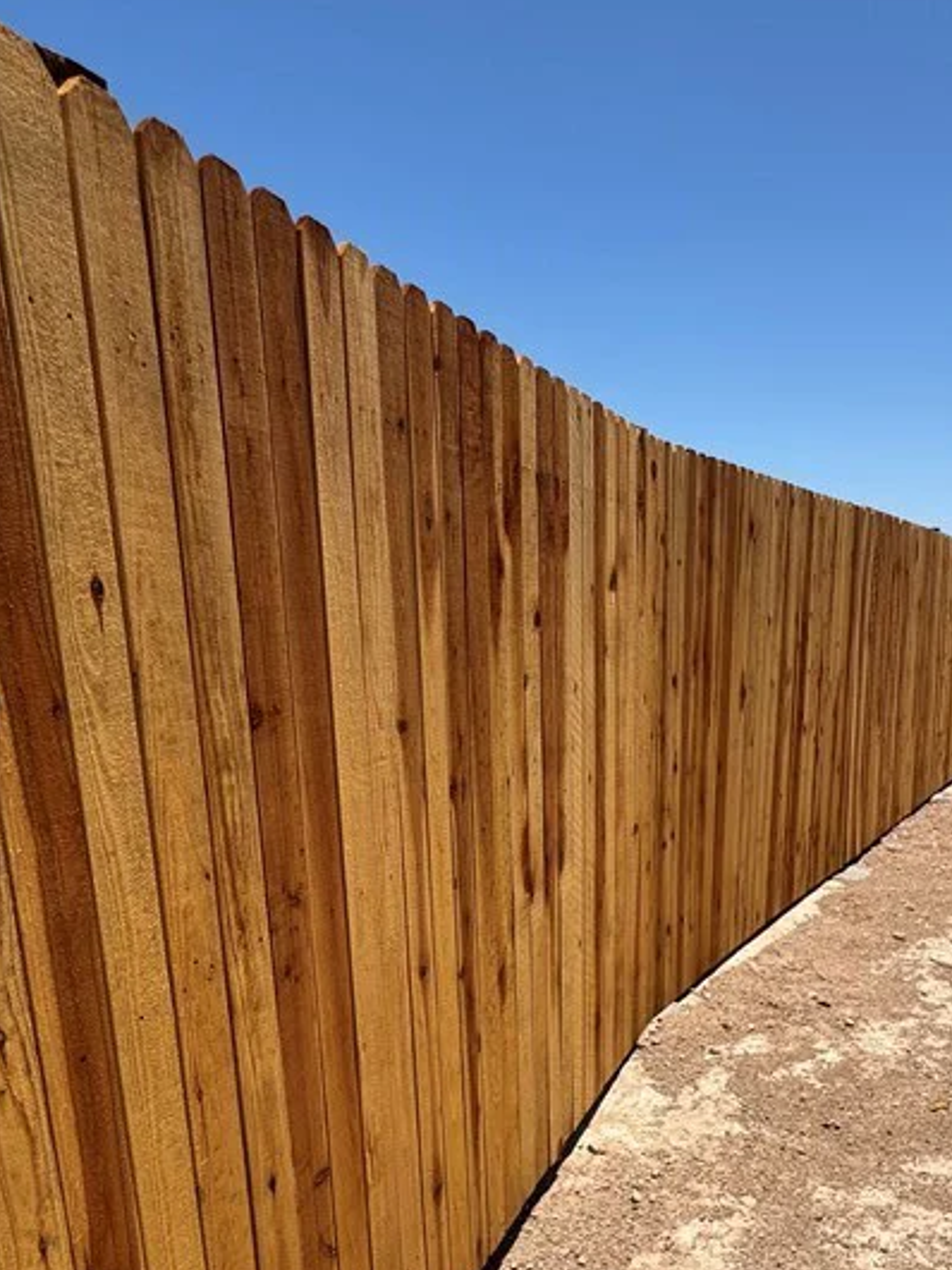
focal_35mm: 27
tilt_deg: -16.4
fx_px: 990
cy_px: 880
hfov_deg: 51.3
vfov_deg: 63.1
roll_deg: +1.6
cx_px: 524
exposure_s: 1/2273
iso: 50
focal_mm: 2.22
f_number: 2.2
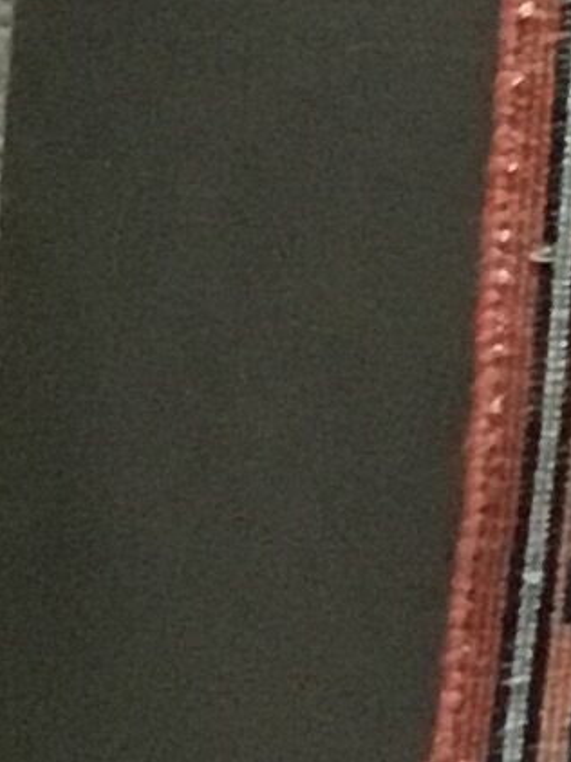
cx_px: 2181
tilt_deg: -76.3
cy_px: -1347
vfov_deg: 7.5
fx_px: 5284
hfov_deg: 5.5
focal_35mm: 240
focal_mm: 3.3
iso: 250
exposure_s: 1/33
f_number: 2.4
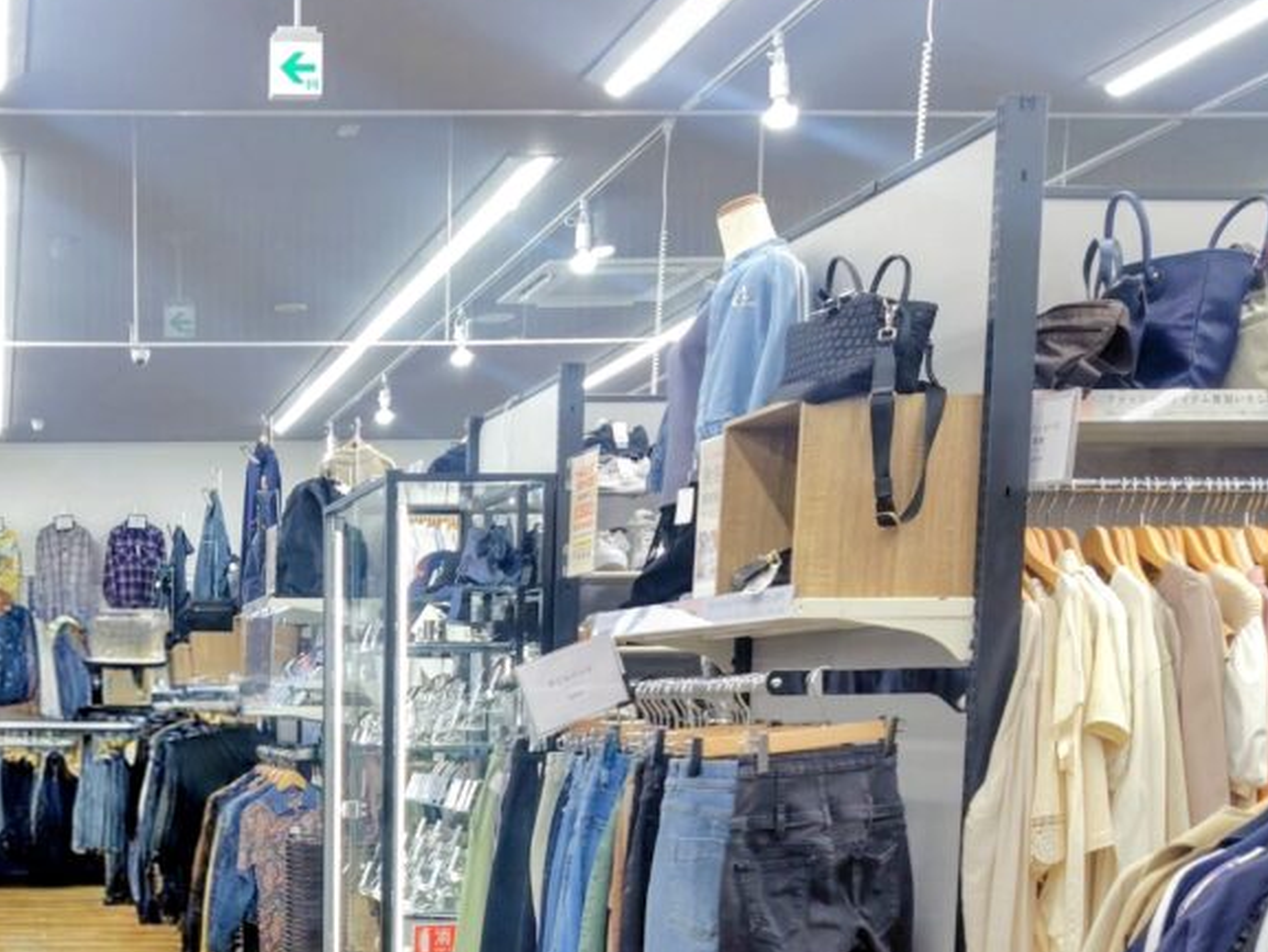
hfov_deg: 35.1
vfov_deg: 26.8
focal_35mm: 51
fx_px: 1869
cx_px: 99
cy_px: 987
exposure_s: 1/120
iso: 130
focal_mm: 5.6
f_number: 1.9
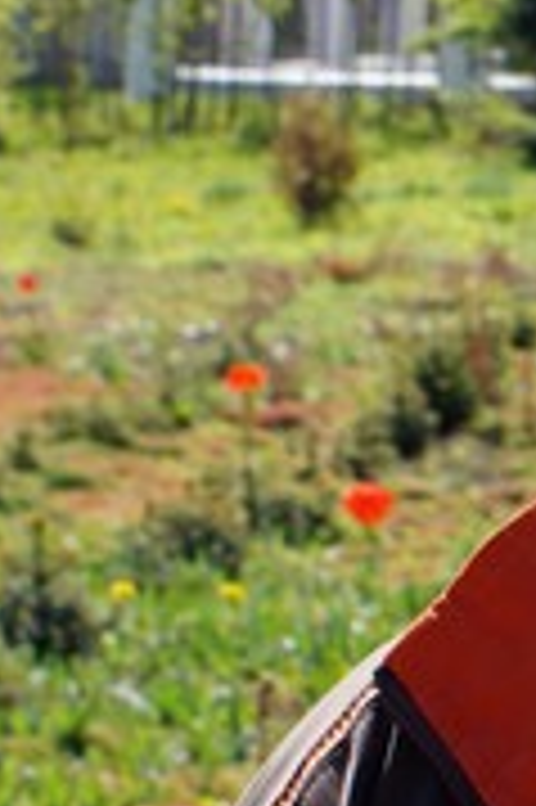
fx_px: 4586
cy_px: 358
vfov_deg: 10.0
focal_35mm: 205
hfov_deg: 6.5
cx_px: 1067
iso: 100
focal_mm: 35
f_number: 9
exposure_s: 1/100
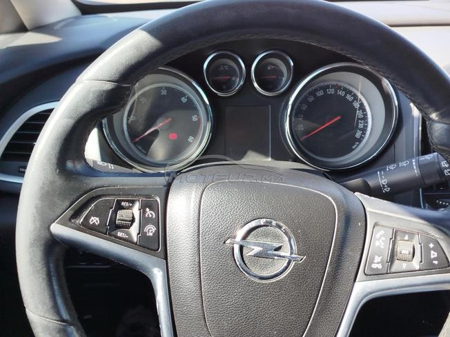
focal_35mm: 36
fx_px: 468
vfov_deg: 39.7
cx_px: 225
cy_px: 168
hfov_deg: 51.4
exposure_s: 1/131
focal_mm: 5.31
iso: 50
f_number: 1.7
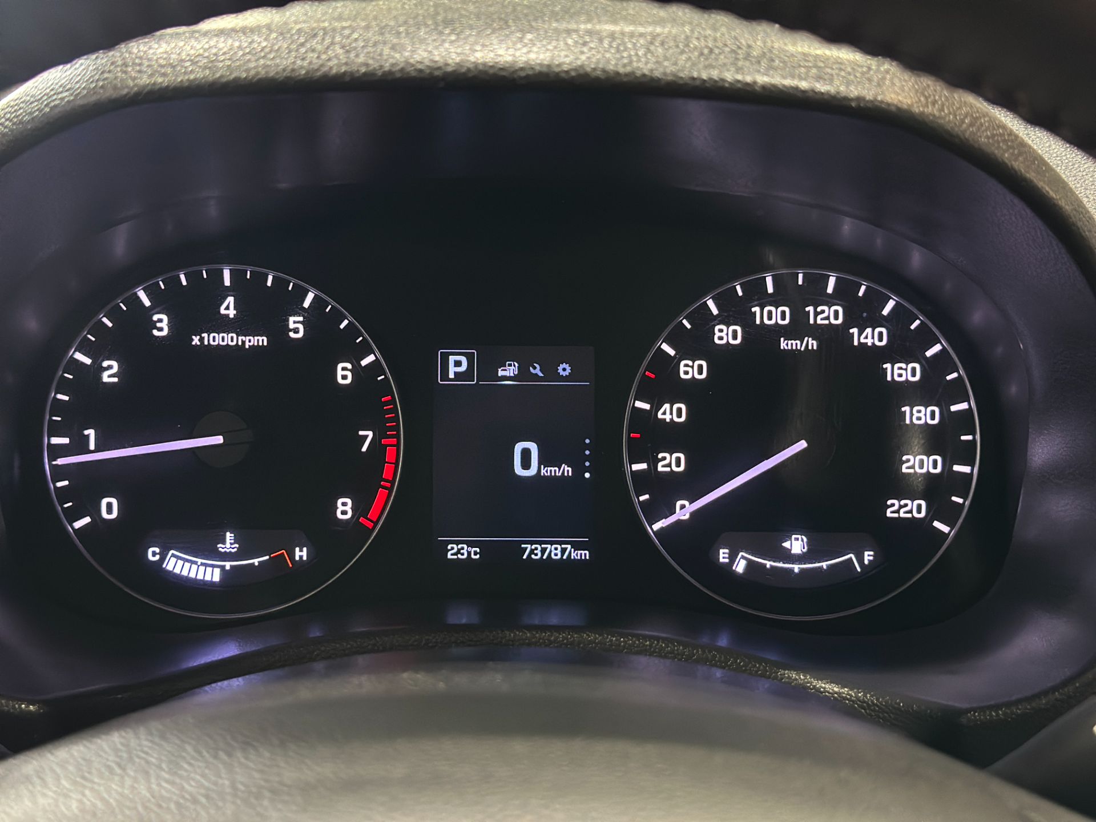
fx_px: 1520
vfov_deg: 30.3
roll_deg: -0.8
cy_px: 411
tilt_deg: -21.5
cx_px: 548
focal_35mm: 48
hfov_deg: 39.7
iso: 640
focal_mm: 6.86
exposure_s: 1/40
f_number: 1.78
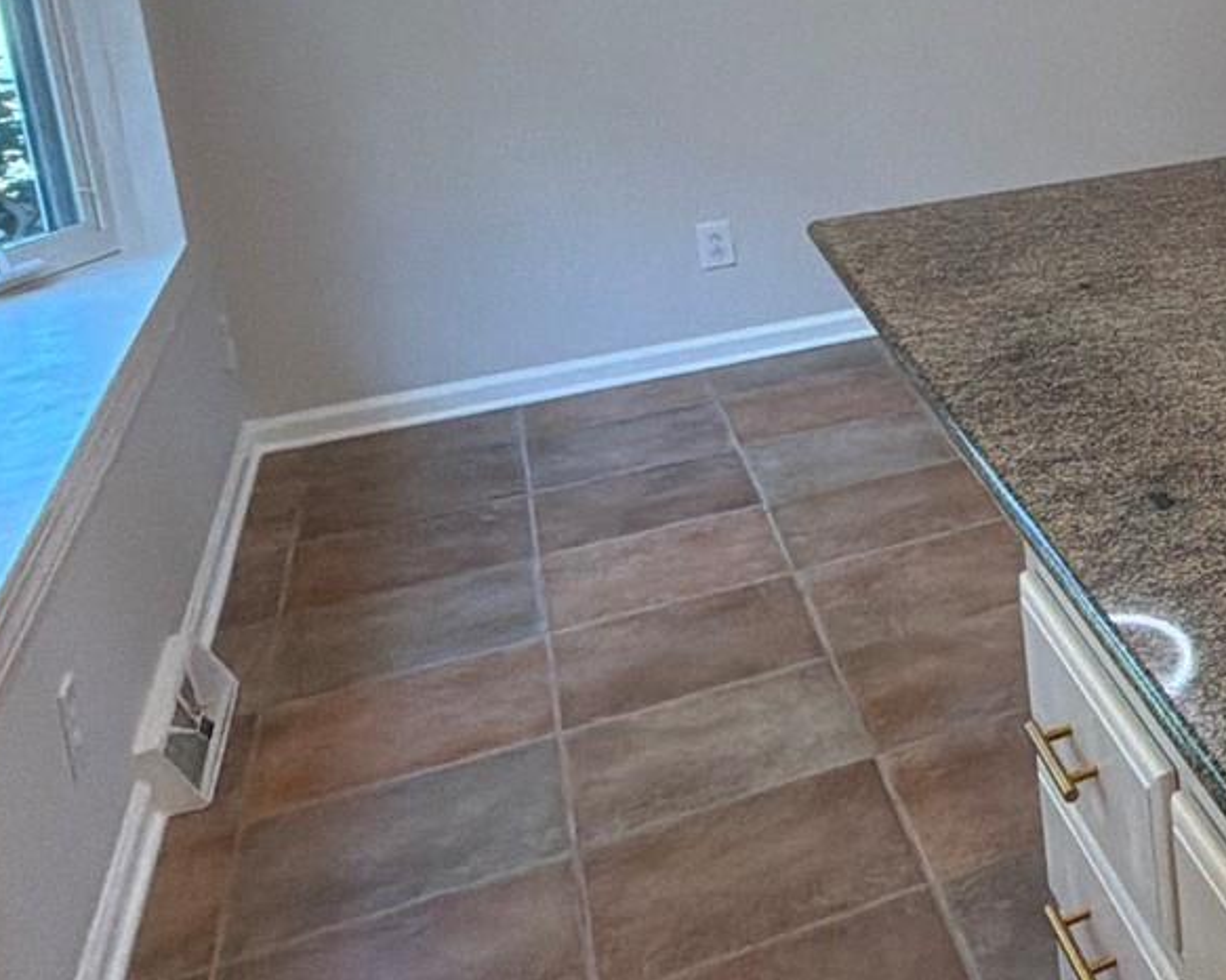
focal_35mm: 48
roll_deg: +0.6
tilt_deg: -12.6
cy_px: 76
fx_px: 1741
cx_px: 1756
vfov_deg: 29.9
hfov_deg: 28.3
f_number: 2.2
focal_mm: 2.22
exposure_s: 1/120
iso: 250
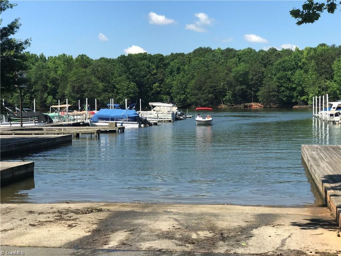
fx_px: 562
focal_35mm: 57
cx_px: 170
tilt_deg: -4.2
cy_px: 128
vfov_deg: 25.7
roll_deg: +0.2
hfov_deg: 33.8
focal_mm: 6.6
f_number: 2.8
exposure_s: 1/736
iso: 20
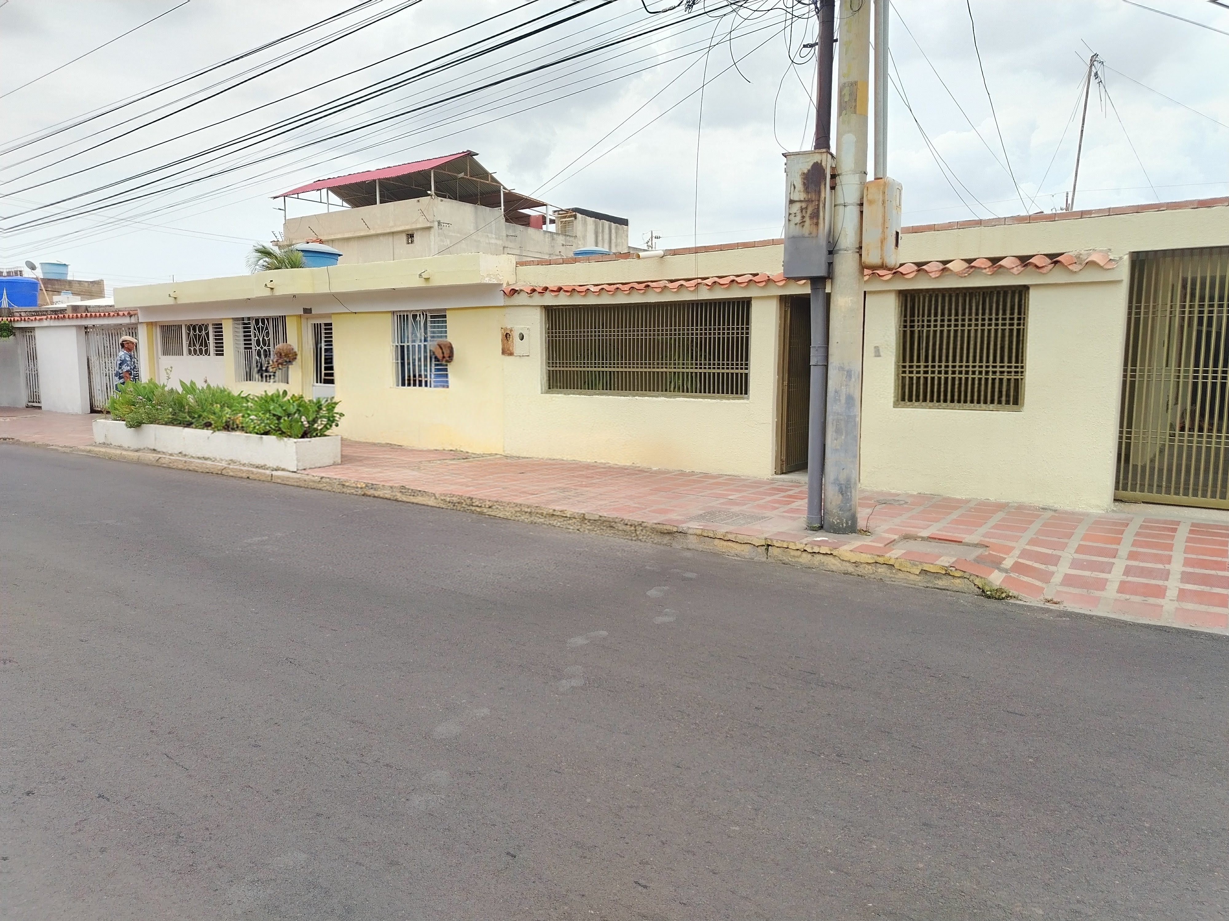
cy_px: 460
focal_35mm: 24
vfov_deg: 56.8
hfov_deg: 71.6
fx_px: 852
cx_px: 614
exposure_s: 1/900
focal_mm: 5.25
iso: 225
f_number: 1.75
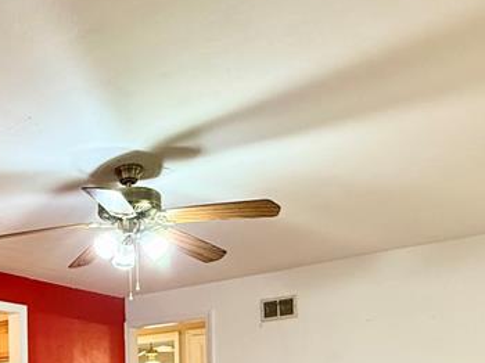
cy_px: 400
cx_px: 22
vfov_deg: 31.2
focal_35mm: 41
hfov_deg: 41.1
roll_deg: +1.1
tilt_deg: +0.7
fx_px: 574
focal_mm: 2.22
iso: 250
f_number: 2.2
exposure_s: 1/60
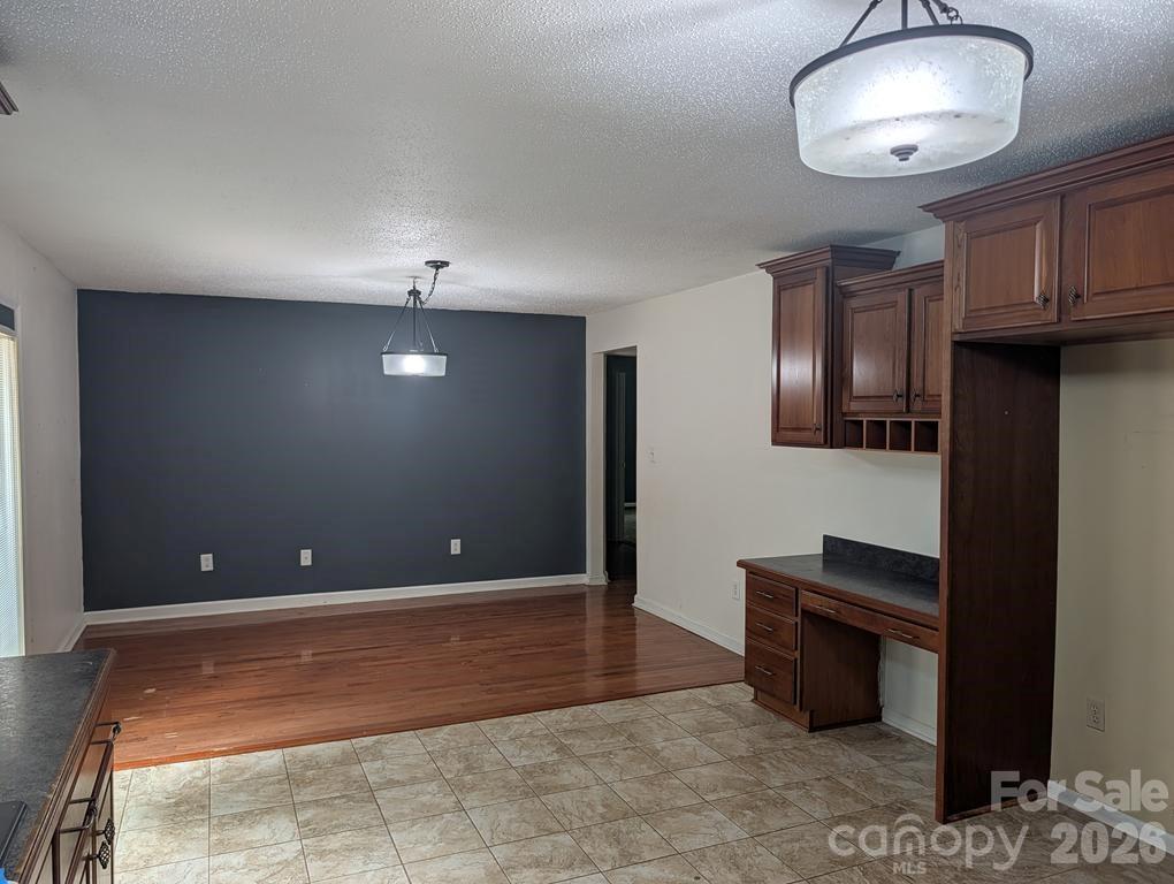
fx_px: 815
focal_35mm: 24
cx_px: 587
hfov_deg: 71.5
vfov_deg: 56.9
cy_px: 442
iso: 17
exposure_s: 1/145
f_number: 1.68
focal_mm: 6.9
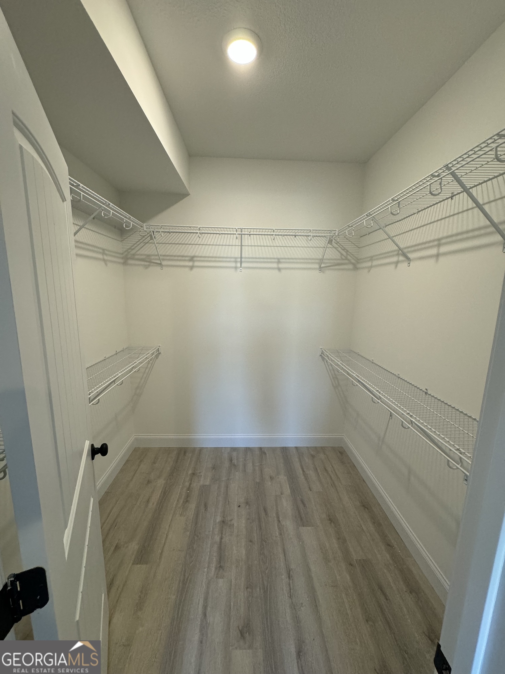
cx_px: 252
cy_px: 337
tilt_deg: -9.1
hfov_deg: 85.7
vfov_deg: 102.1
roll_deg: +0.2
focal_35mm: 14
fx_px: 272
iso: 250
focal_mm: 2.22
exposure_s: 1/120
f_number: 2.2
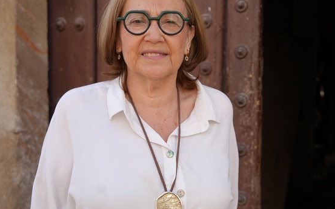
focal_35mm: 56
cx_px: 201
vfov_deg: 23.1
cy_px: 116
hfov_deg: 36.1
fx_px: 511
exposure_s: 1/200
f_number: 4
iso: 100
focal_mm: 38
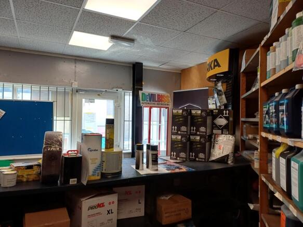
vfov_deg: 54.9
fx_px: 219
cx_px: 152
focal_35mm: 25
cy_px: 114
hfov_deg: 69.4
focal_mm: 4.65
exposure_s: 1/50
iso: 50
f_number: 1.8
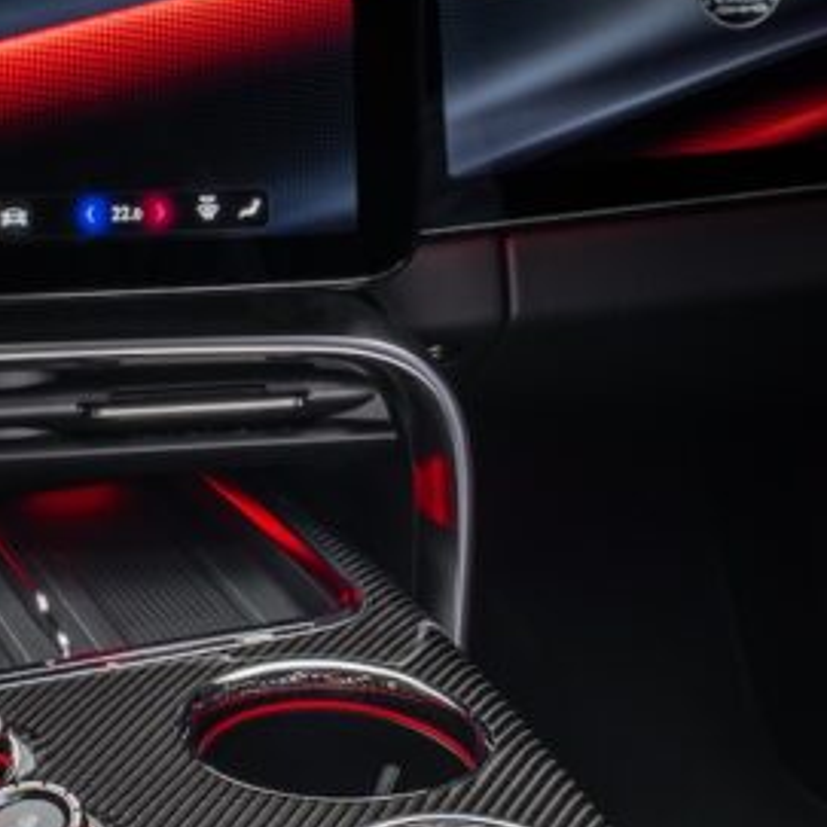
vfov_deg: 24.0
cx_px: 174
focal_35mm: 72
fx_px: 1946
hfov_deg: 23.7
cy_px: 494
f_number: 11
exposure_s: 1/20
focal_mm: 28
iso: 400
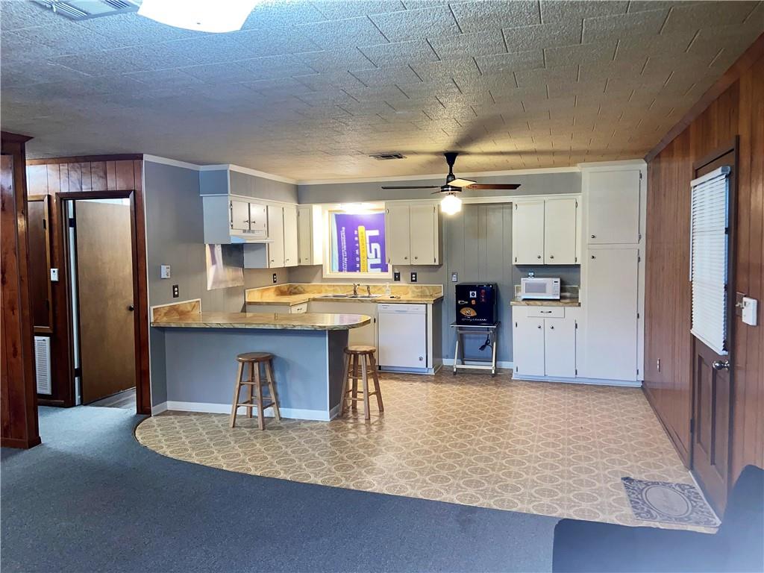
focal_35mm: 26
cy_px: 286
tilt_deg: -4.1
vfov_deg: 53.1
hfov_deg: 67.3
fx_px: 574
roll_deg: +0.6
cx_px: 382
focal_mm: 4.25
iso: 40
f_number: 1.8
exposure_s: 1/15
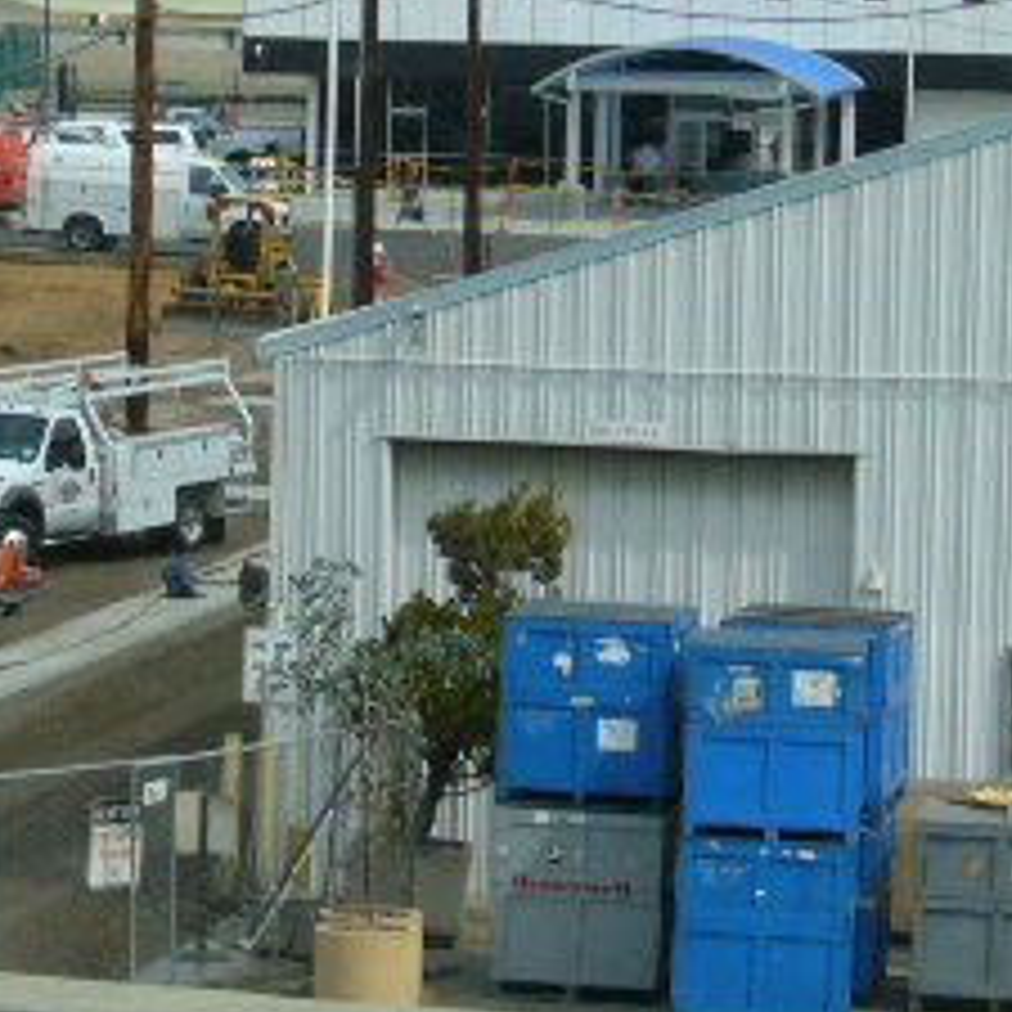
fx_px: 7740
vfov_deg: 7.5
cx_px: 171
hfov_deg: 7.5
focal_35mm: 234
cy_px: 373
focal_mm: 11.2
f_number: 9
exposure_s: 1/160
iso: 80
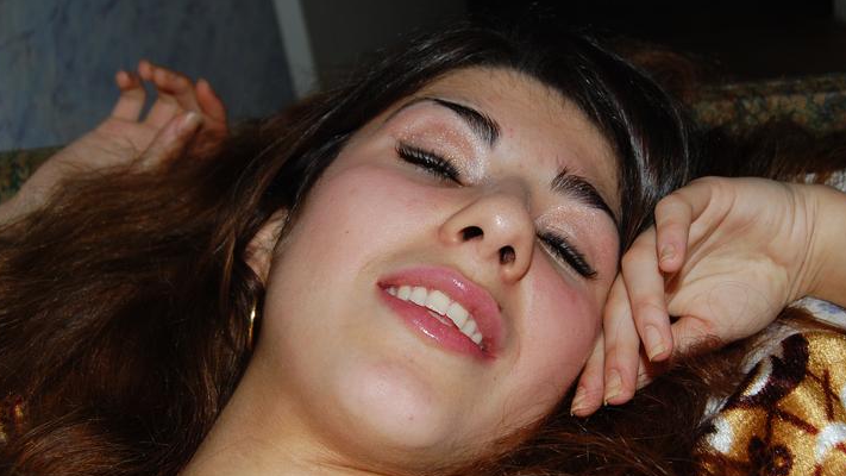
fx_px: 1189
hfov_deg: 39.1
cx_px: 463
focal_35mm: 53
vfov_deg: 22.6
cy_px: 274
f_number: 5.6
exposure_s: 1/125
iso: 200
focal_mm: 30
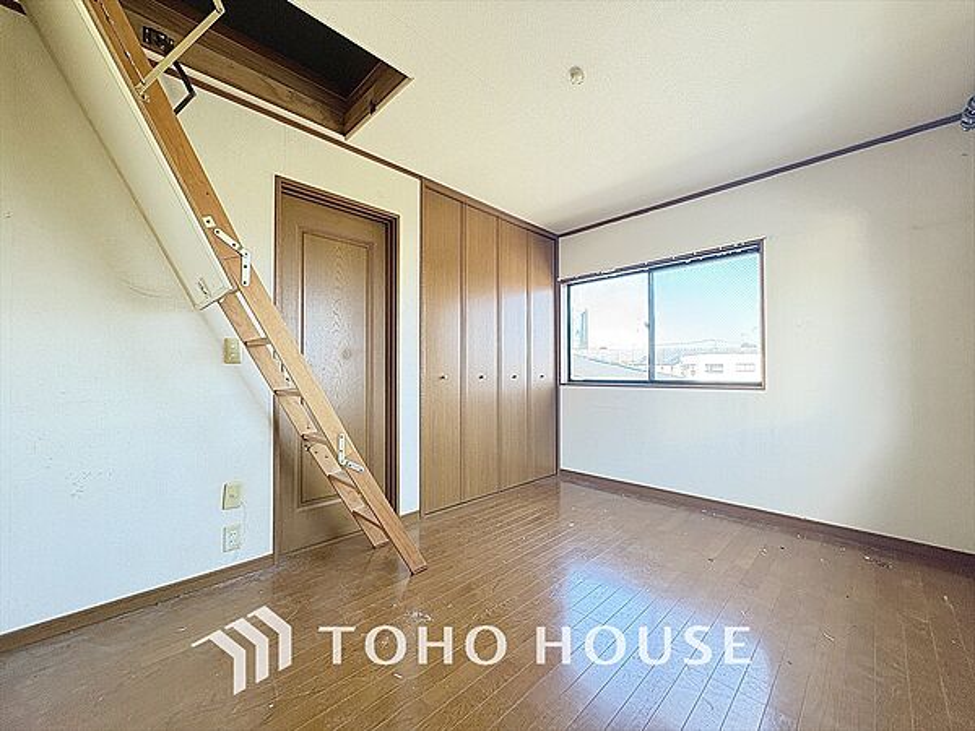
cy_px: 366
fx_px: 394
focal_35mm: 14
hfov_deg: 102.1
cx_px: 488
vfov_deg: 85.7
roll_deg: +0.4
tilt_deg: +1.5
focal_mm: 2.22
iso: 250
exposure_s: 1/89
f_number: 2.2
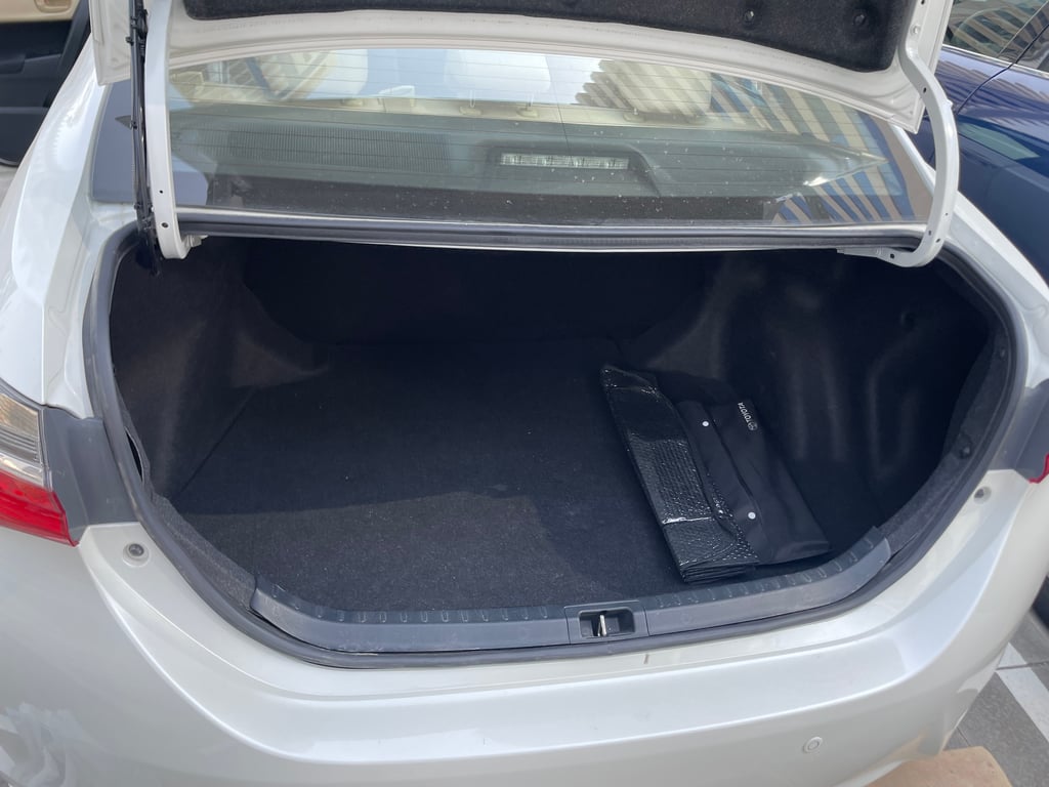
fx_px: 788
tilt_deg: -34.6
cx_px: 524
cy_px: 394
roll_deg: -7.0
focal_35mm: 26
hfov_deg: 67.3
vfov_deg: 53.1
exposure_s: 1/325
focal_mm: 4.2
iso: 32
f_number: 1.6
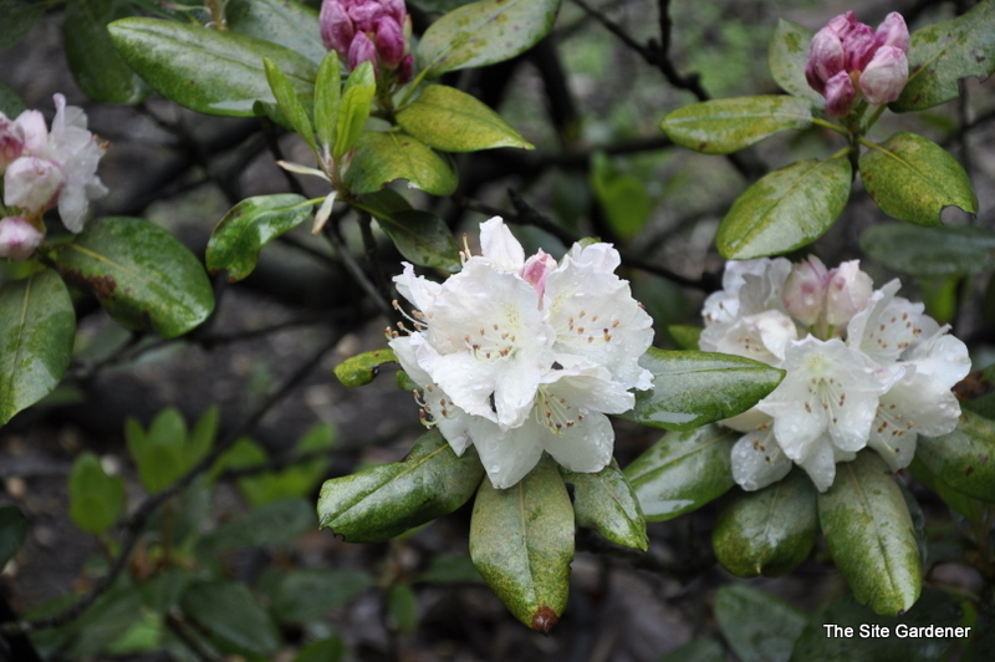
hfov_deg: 13.1
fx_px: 4349
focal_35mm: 158
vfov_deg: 8.7
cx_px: 498
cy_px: 331
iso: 250
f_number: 5.6
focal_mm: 105
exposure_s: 1/125
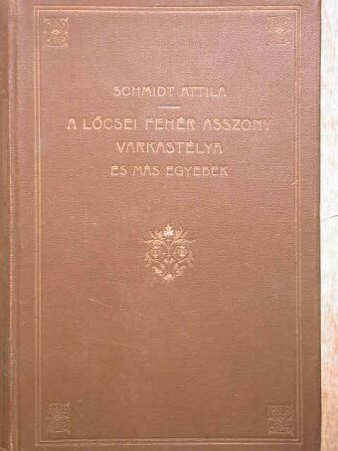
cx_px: 169
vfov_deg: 24.1
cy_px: 226
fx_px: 1054
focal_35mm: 81
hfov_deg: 18.2
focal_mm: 16.9
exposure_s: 1/20
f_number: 3.5
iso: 100
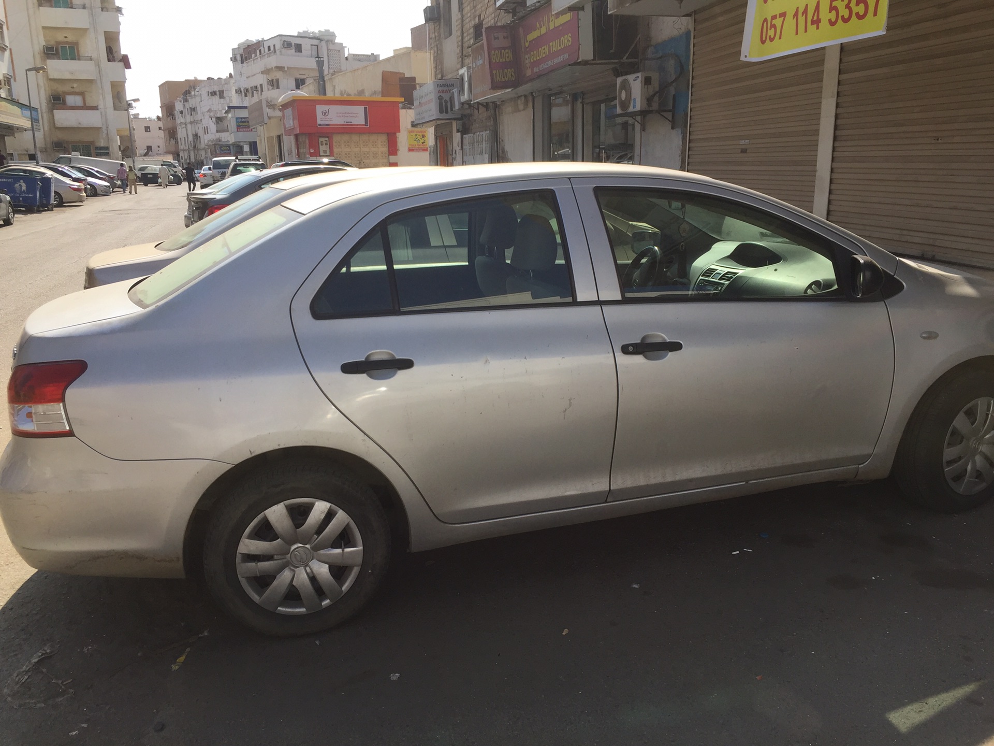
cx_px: 497
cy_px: 373
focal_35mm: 29
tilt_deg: -12.9
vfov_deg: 48.2
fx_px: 833
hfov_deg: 61.7
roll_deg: +0.7
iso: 32
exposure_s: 1/1582
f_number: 2.2
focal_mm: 4.15
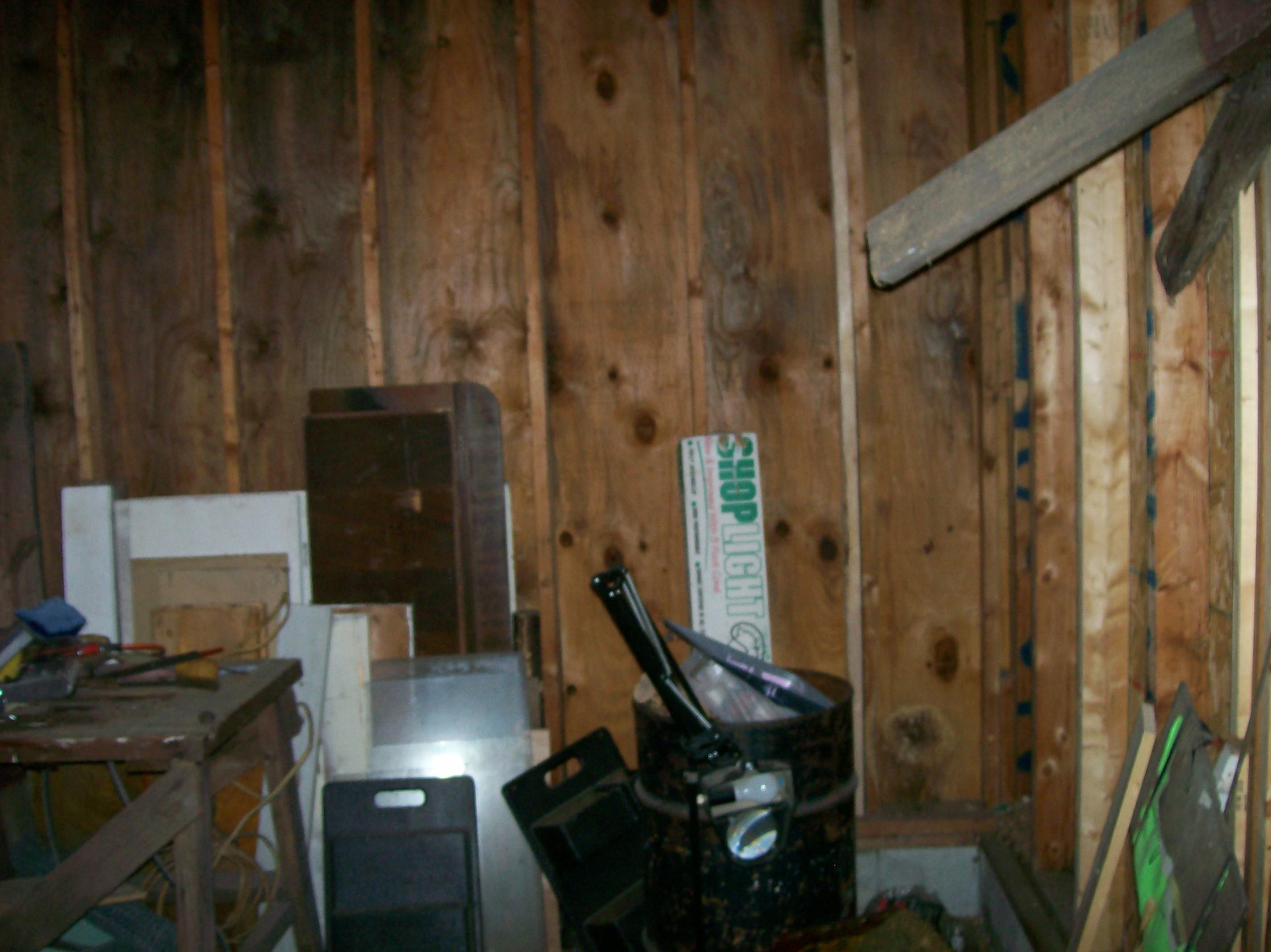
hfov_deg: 51.4
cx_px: 636
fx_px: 1321
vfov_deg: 39.6
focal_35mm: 36
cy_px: 476
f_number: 2.7
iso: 80
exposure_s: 1/64
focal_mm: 6
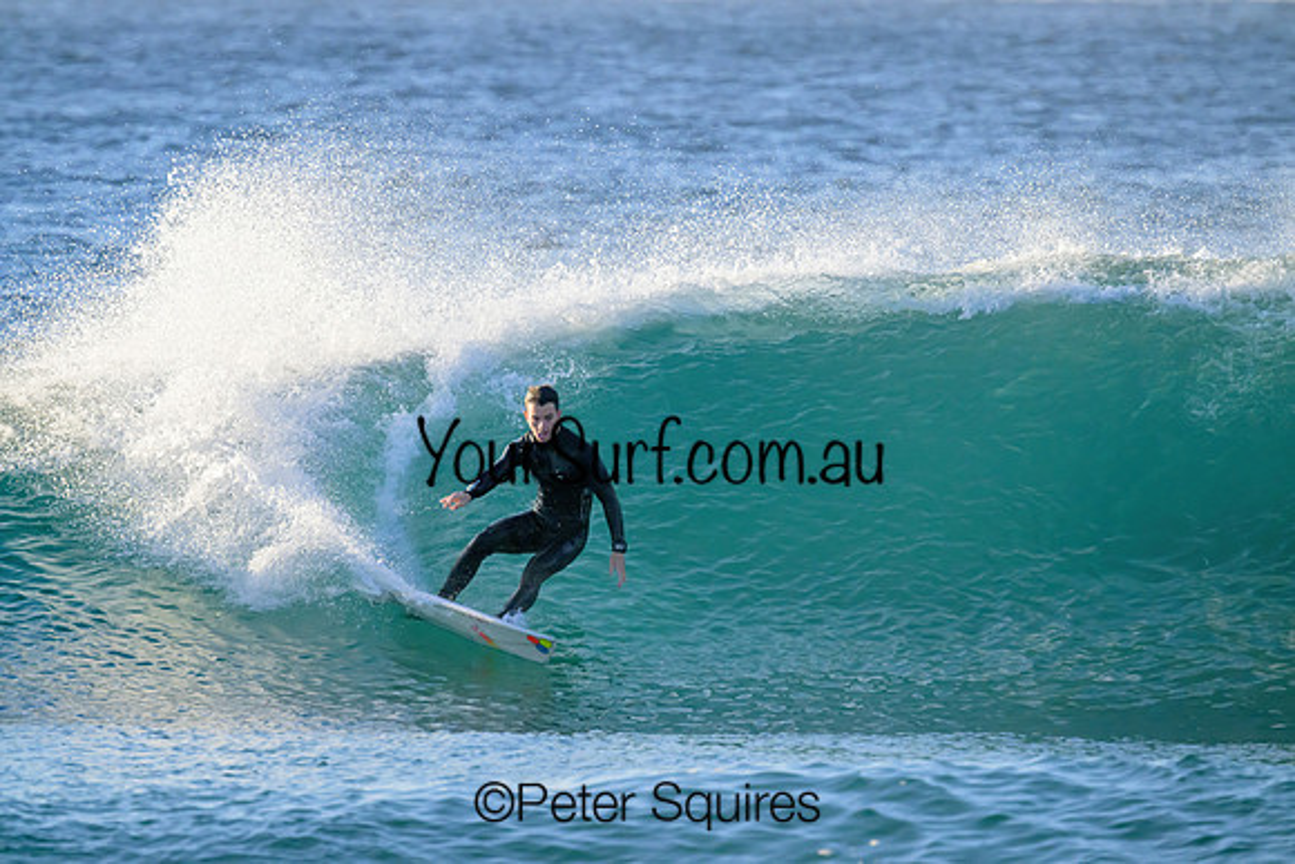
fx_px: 25185
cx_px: 648
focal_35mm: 700
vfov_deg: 2.0
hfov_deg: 2.9
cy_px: 432
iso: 2800
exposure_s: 1/2000
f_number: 11
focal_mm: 700
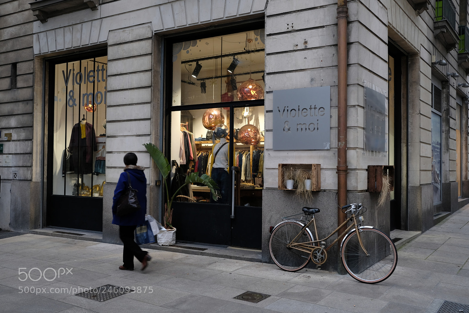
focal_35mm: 35
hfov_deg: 54.4
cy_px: 156
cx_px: 234
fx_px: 456
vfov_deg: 37.8
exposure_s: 1/60
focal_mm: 23
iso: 500
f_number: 5
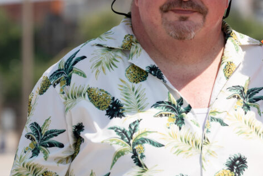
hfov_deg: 6.7
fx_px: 2251
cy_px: 41
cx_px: 272
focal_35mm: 308
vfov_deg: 4.5
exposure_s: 1/800
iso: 100
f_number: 4.5
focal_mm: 141
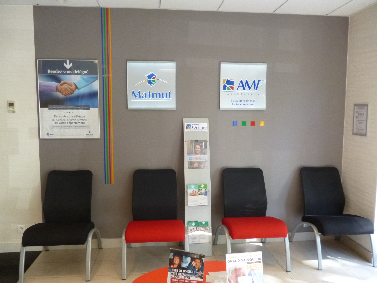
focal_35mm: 28
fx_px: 305
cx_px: 188
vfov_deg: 49.7
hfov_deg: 63.4
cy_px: 142
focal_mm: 5
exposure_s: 1/60
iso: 320
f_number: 3.1
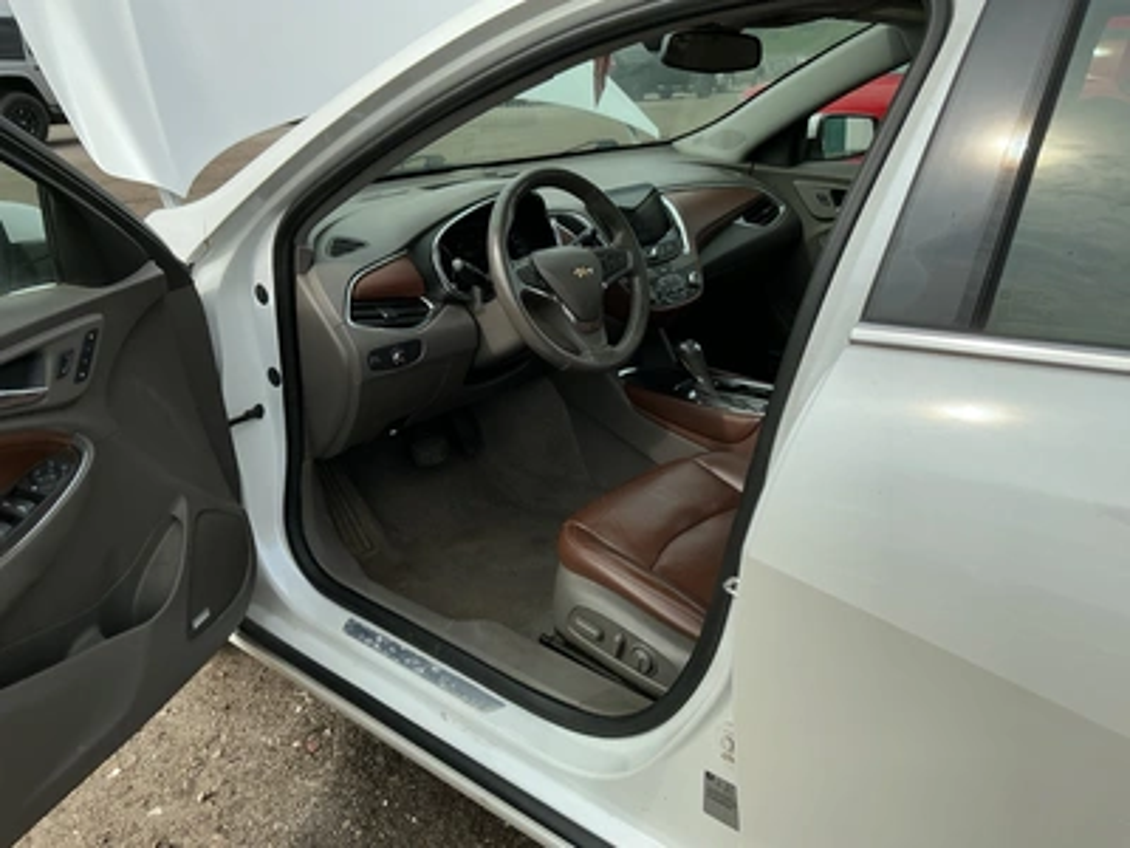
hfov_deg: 63.4
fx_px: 914
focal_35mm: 28
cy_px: 424
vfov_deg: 49.7
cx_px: 565
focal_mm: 3
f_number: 1.8
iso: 25
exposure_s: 1/1912
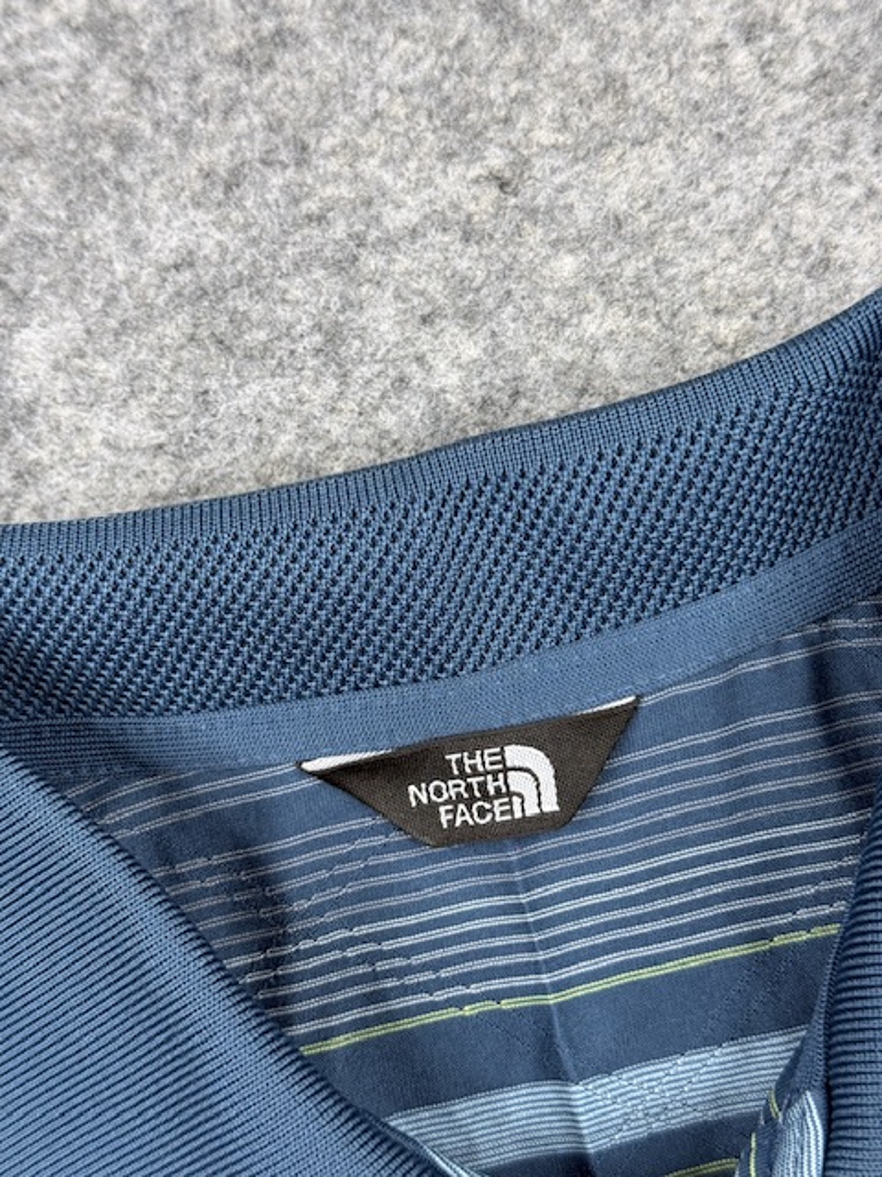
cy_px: 588
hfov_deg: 30.3
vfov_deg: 39.7
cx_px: 441
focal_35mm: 48
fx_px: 1631
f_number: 1.78
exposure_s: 1/100
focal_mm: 6.76
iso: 80
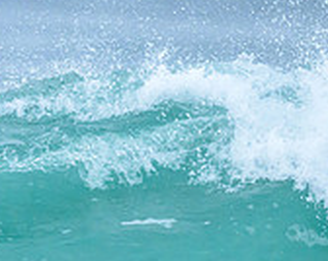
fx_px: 29816
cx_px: 106
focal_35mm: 3075
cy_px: 301
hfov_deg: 0.6
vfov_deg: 0.5
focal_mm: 800
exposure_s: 1/3200
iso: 2500
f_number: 6.3
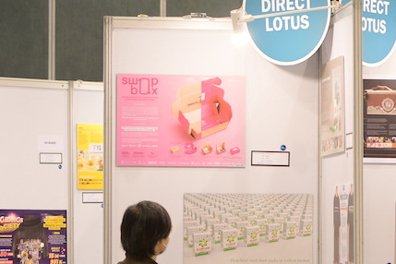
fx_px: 2156
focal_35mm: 196
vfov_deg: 7.0
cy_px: 202
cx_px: 342
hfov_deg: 10.4
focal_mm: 70
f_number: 2.8
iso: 1000
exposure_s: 1/100
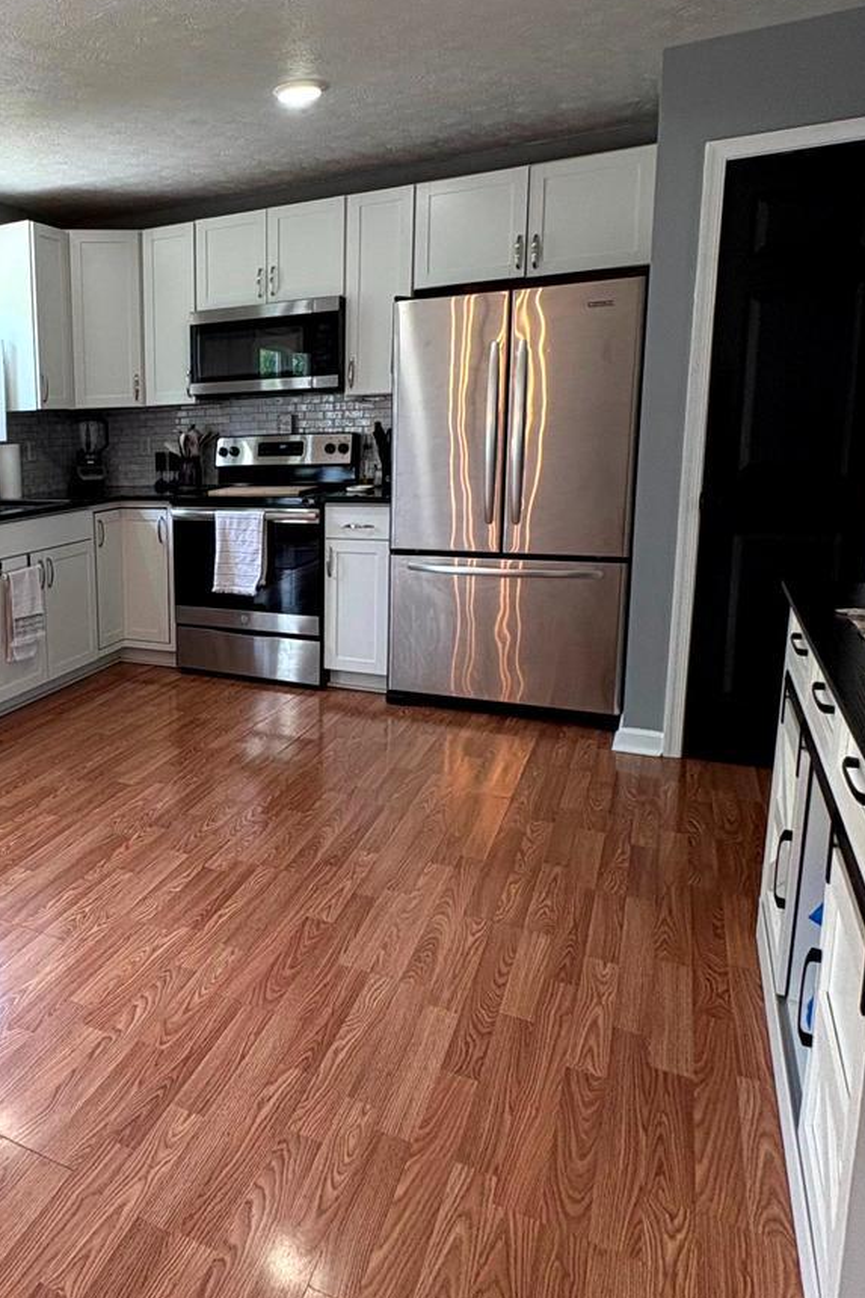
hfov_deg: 44.3
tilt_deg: -8.1
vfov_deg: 69.2
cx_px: 60
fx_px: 937
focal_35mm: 26
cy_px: 581
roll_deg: +1.7
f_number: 2.2
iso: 160
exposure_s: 1/120
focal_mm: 2.22
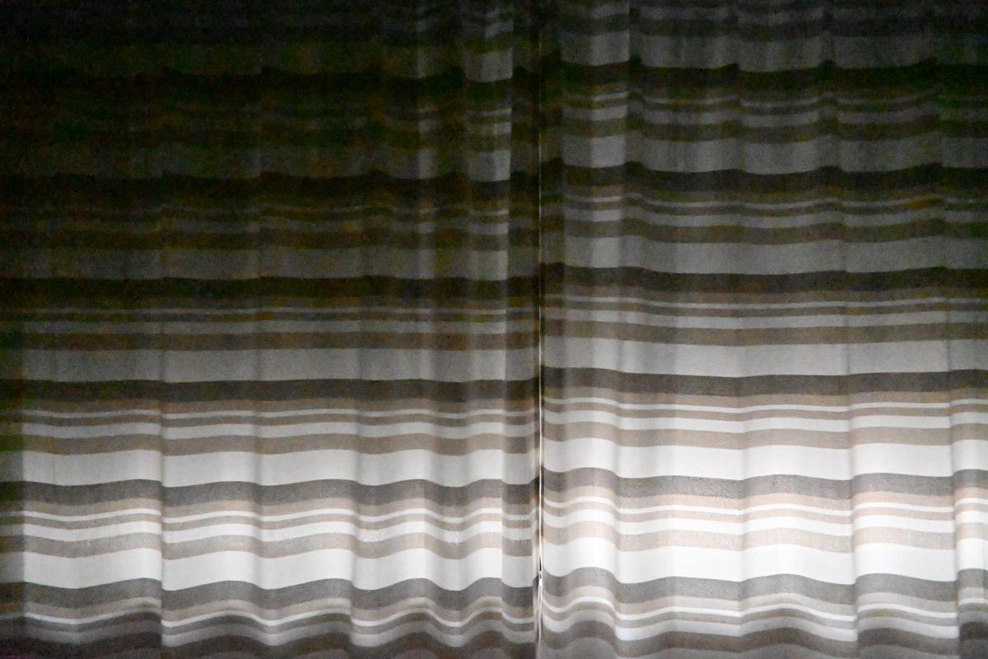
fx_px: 988
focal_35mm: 36
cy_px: 330
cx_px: 494
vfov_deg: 36.9
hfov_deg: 53.1
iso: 51200
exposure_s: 1/250
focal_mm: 24
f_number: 2.8
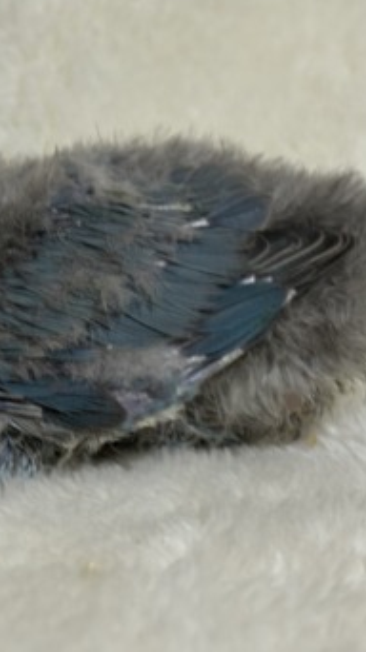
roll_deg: -2.6
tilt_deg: -19.7
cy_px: 288
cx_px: -19
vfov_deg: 20.2
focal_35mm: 106
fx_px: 1832
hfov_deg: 11.3
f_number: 1.6
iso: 125
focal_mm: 5.96
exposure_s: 1/33
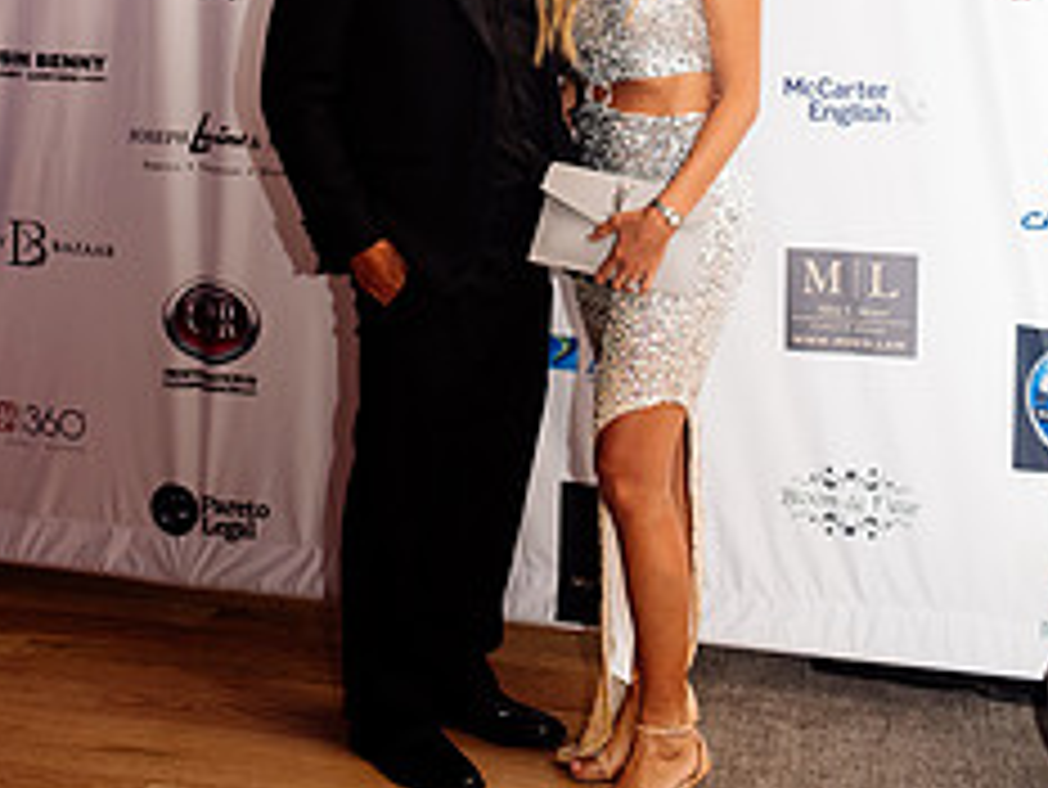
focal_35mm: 65
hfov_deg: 29.8
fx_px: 1969
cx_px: 459
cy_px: -140
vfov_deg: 21.2
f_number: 2.8
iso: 1600
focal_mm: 35
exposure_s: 1/200
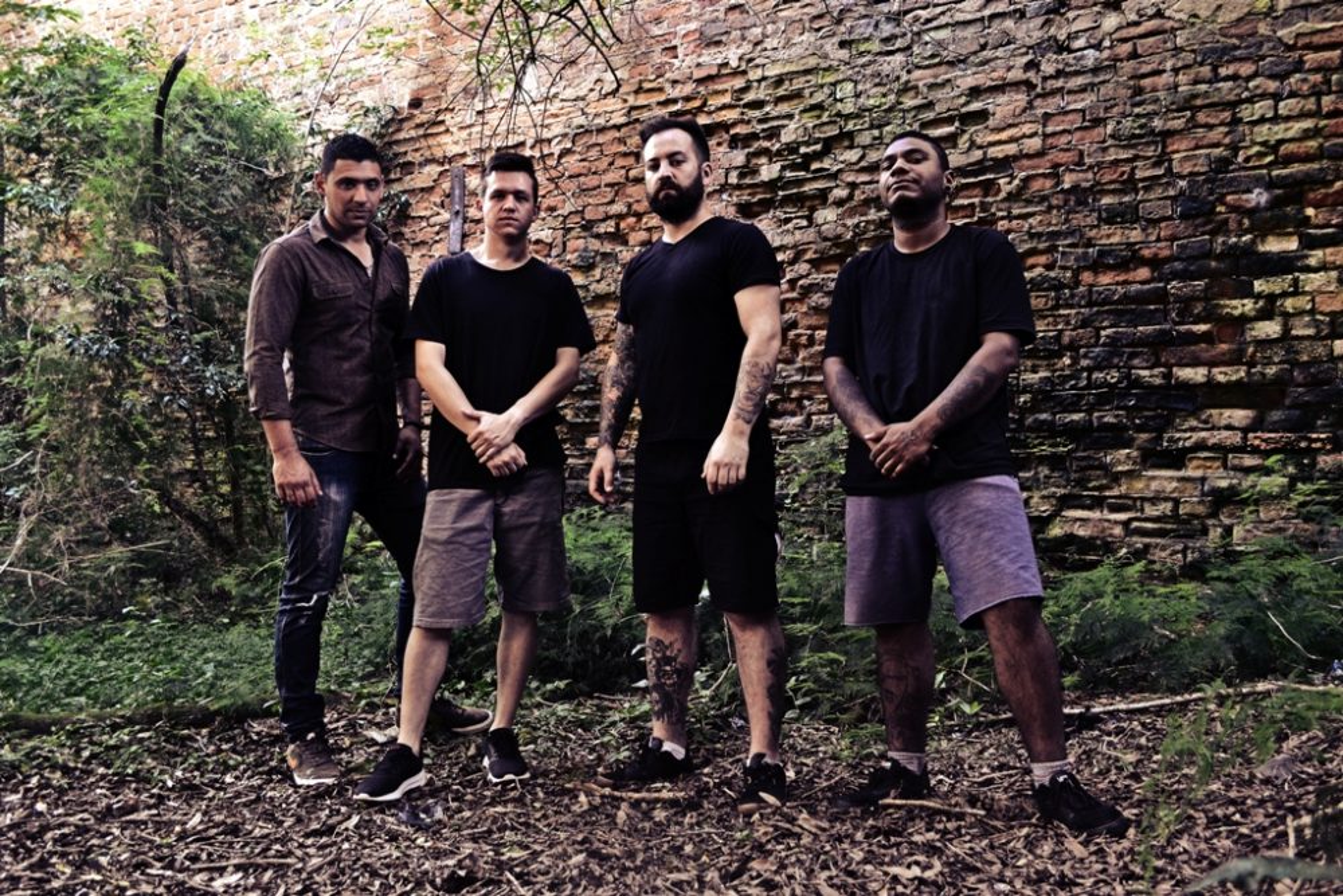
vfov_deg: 43.6
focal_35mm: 30
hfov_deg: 61.9
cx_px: 672
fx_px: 1119
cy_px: 448
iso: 800
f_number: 5
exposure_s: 1/15
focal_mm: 20
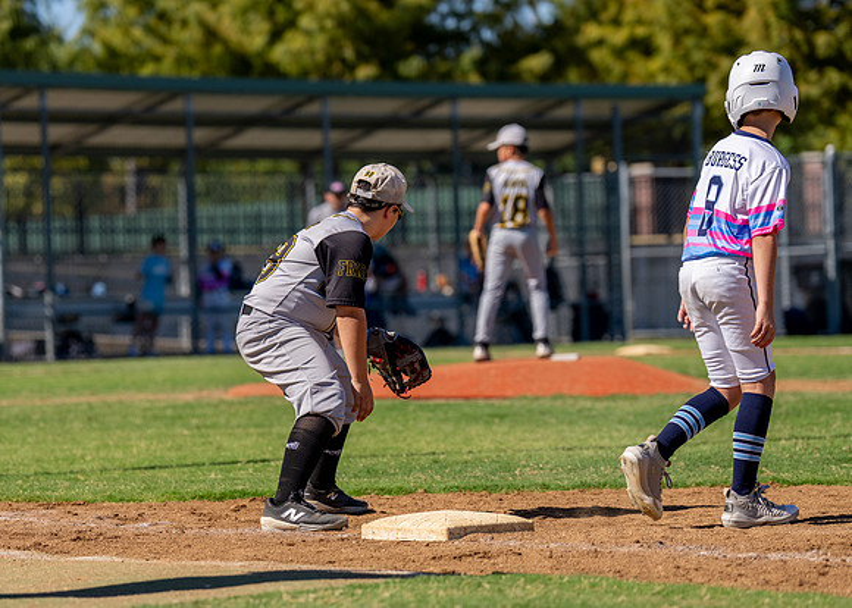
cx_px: 352
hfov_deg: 11.7
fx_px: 4166
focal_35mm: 172
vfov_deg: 8.3
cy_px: 270
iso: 125
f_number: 2.8
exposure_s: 1/4000
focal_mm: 125
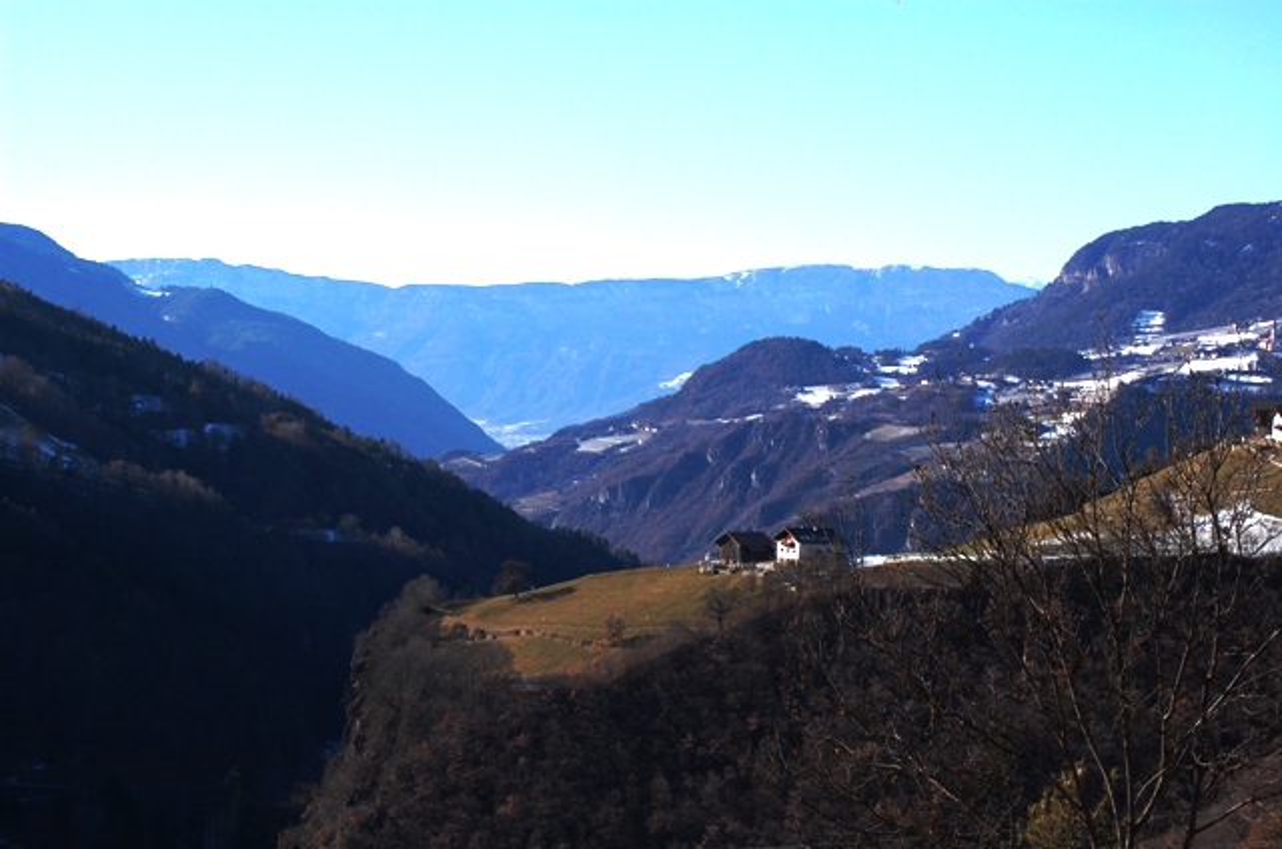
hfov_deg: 24.7
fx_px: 2932
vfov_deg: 16.5
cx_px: 641
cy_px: 424
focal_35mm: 82
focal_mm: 55
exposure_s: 1/640
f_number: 13
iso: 800
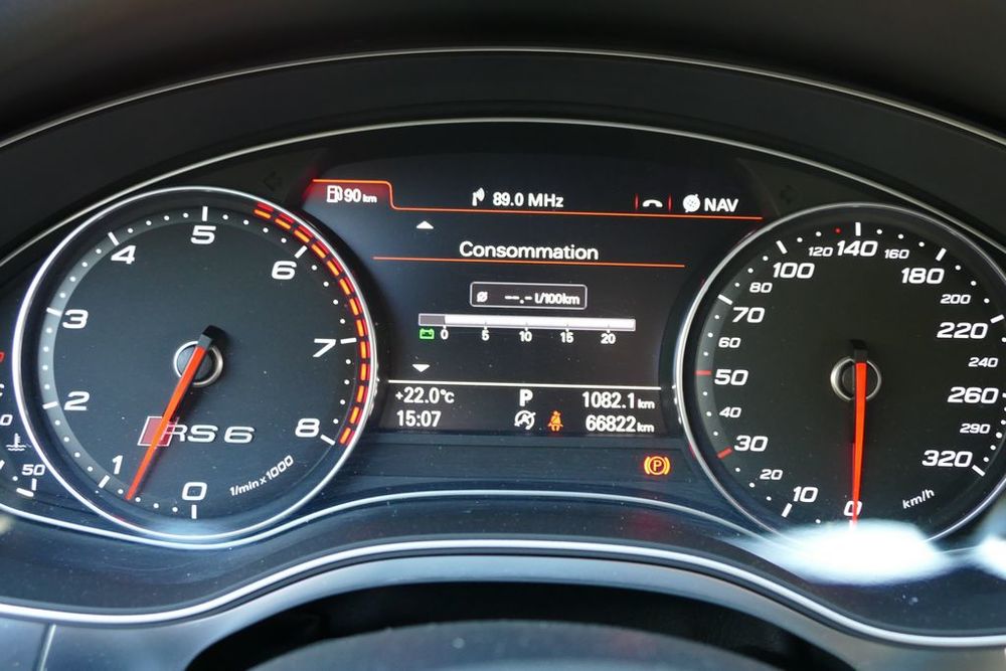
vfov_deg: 35.1
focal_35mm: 38
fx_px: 1062
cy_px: 336
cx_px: 503
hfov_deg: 50.7
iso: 800
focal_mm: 13.7
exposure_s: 1/80
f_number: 3.1
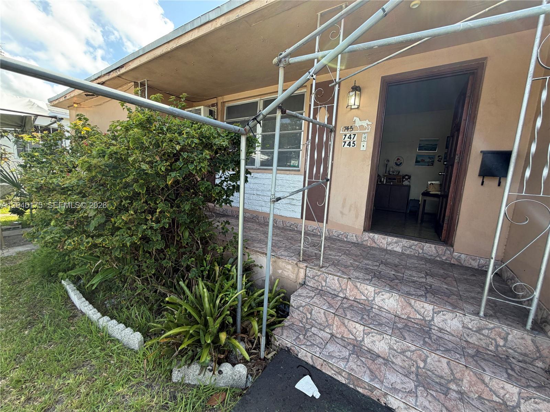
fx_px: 222
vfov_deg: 85.7
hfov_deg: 102.1
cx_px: 275
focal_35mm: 14
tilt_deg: -4.3
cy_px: 206
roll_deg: -3.3
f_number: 2.2
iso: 40
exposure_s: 1/189
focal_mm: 2.22
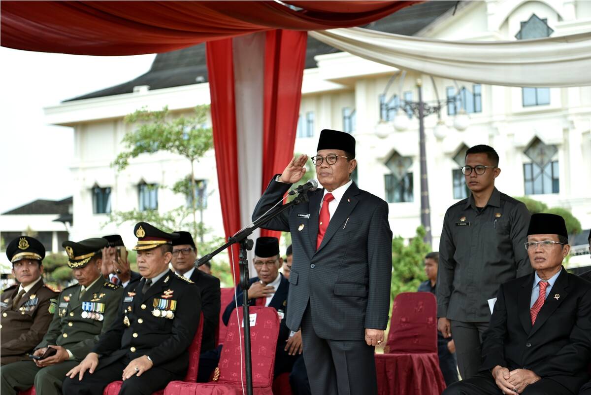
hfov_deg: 30.9
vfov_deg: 20.9
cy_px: 198
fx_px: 1067
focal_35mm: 65
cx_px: 296
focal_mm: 65
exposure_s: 1/250
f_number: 2.8
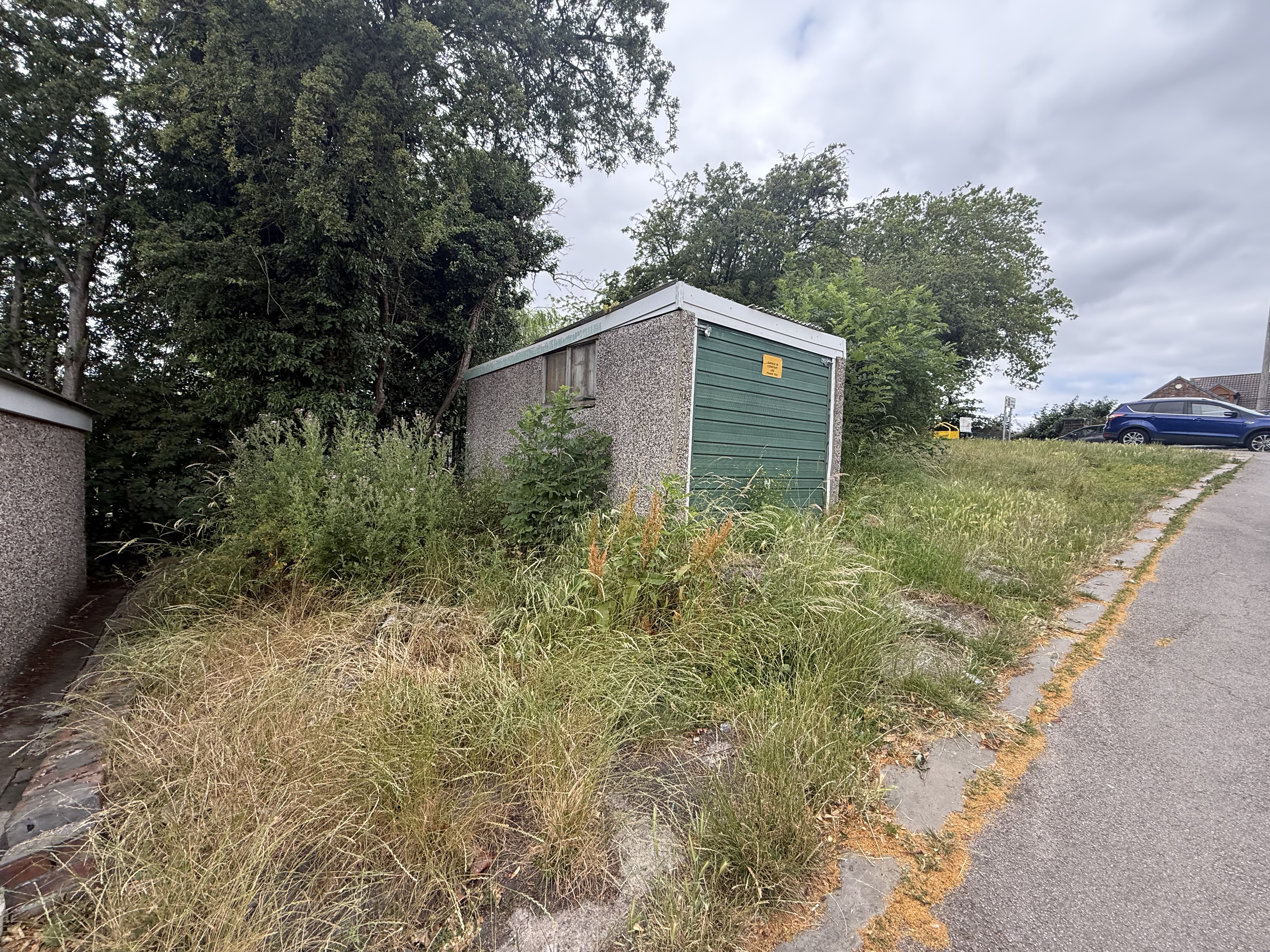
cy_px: 476
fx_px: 514
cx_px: 635
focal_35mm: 14
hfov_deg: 102.1
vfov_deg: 85.7
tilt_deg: -0.5
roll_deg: -3.2
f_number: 2.2
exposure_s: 1/383
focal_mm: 2.22
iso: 64
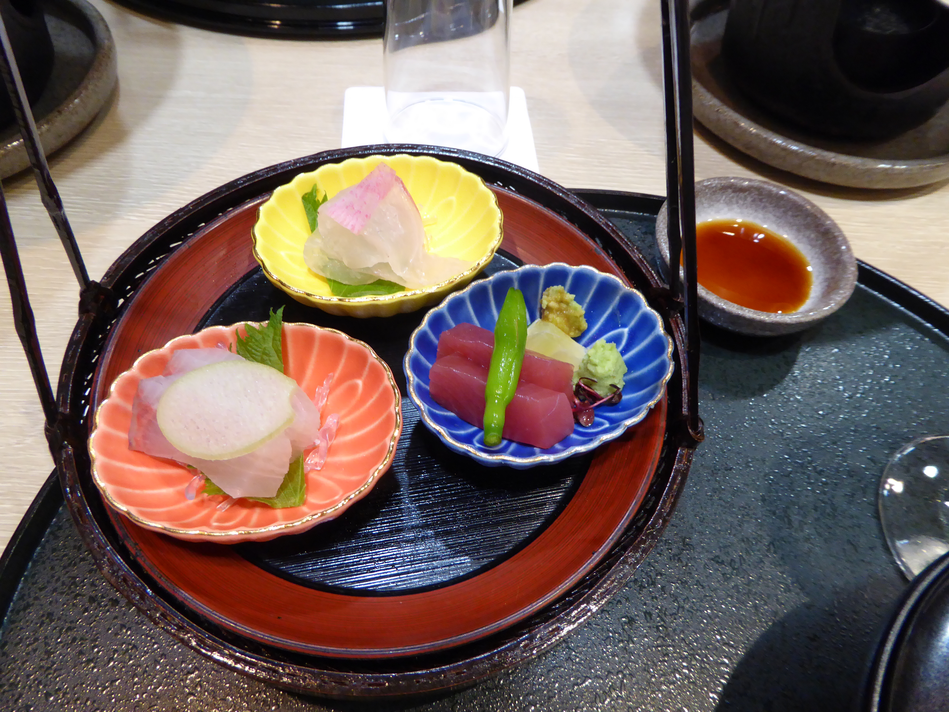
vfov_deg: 54.9
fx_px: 685
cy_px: 356
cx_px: 474
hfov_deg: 69.4
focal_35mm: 25
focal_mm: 4.3
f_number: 3.3
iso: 400
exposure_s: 1/10
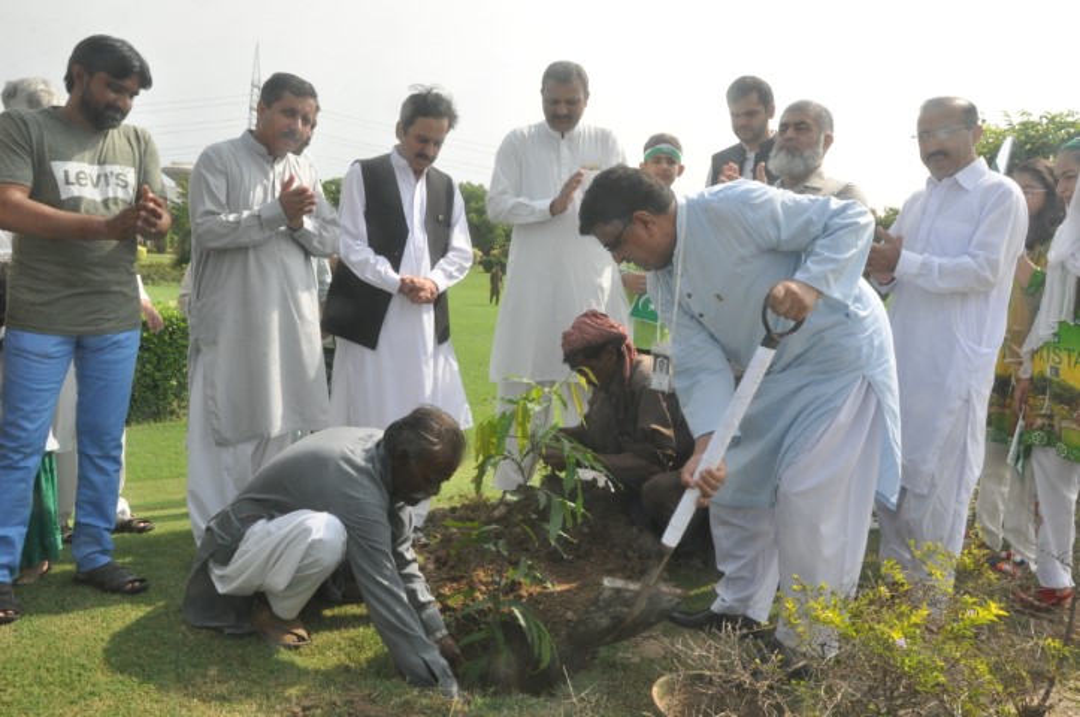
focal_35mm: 32
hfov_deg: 59.6
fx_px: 944
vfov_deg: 41.6
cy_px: 358
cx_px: 540
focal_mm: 21
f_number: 25
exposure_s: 1/200
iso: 1000
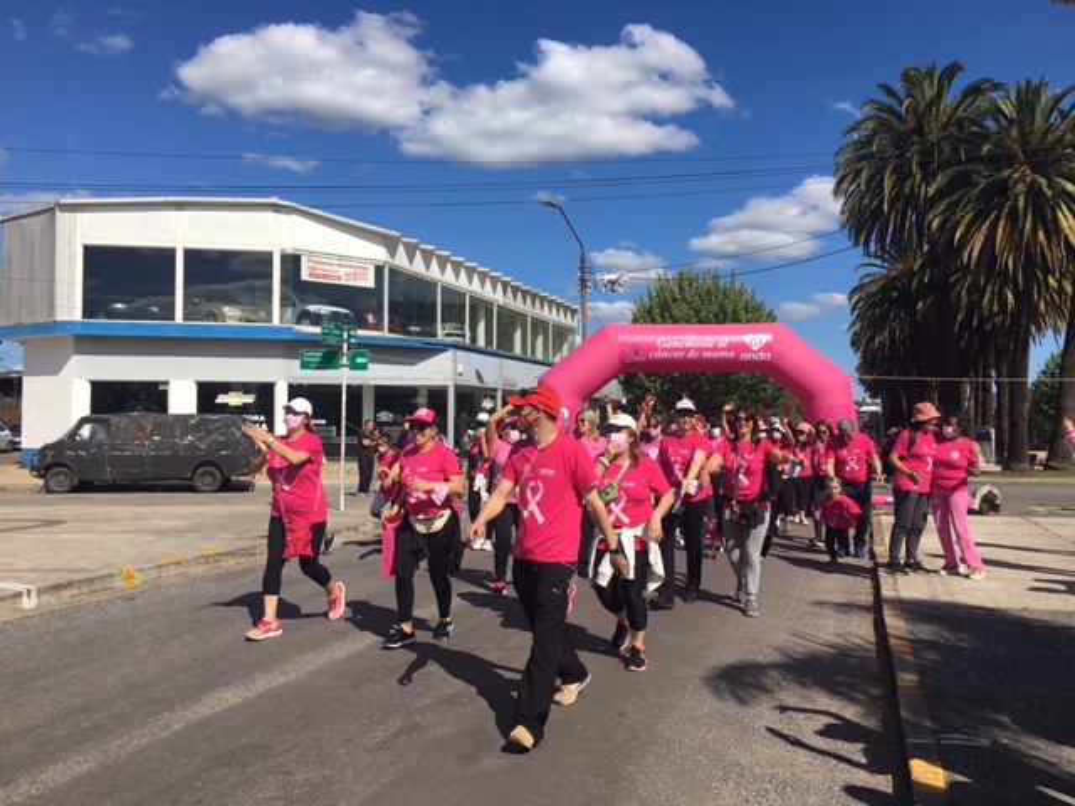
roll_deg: -0.9
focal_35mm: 29
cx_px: 538
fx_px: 901
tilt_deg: +2.3
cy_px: 403
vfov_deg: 48.2
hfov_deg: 61.7
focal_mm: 4.15
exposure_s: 1/2481
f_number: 2.2
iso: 25
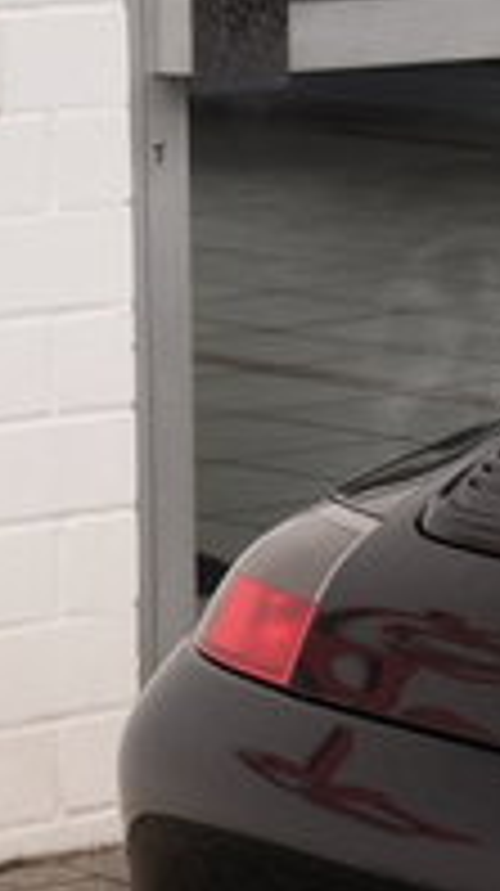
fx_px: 5388
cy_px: 536
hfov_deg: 5.0
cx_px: 1536
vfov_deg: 9.5
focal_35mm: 228
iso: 200
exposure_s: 1/140
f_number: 4.5
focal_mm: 37.4
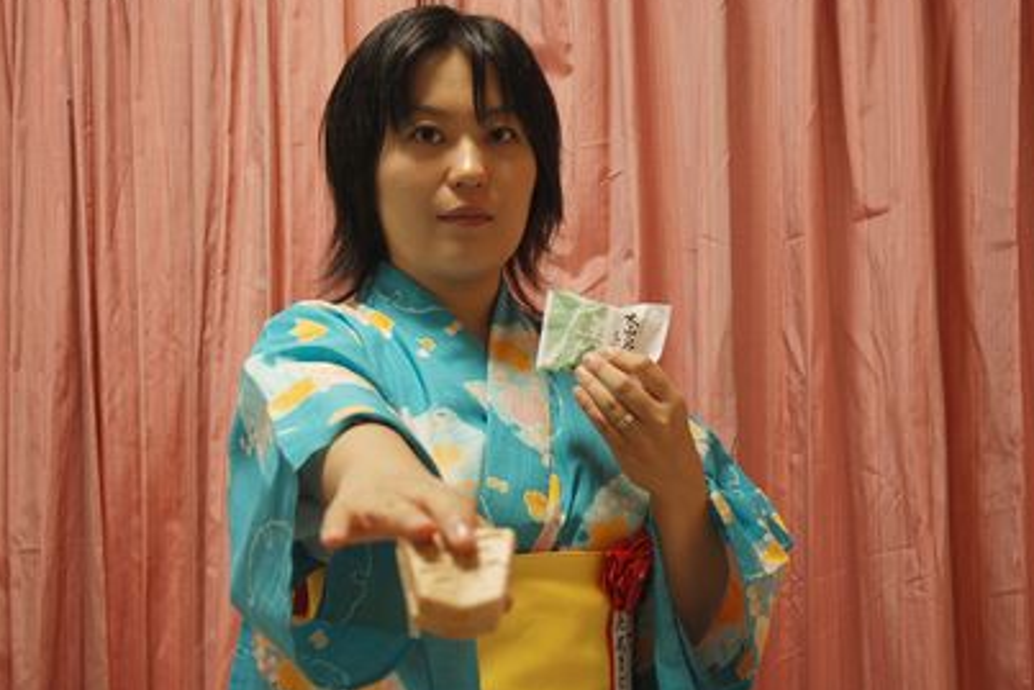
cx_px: 459
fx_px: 1638
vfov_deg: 23.8
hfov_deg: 35.0
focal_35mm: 57
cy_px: 327
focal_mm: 34
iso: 200
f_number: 4.2
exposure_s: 1/30
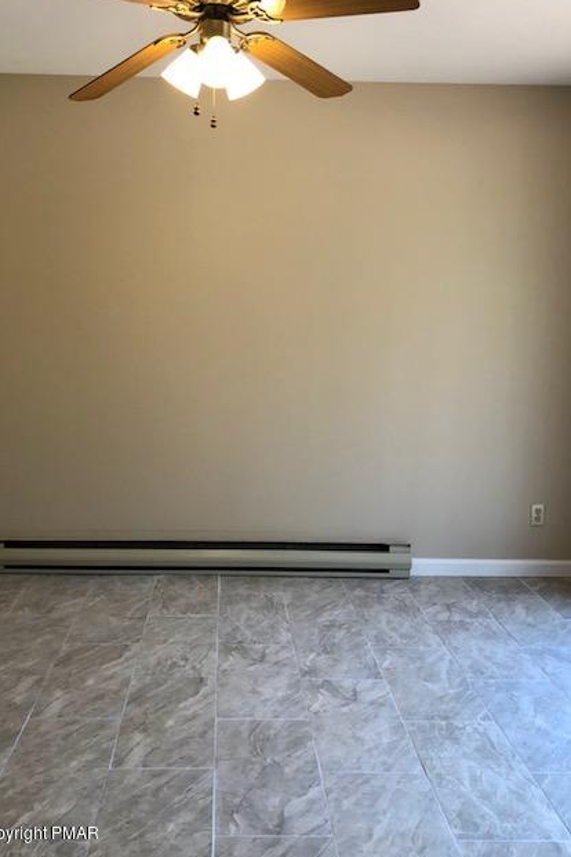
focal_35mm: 30
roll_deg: +1.3
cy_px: 425
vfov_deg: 61.9
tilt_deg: -5.7
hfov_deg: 43.5
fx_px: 714
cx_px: 241
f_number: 1.8
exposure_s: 1/40
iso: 25
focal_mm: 3.99
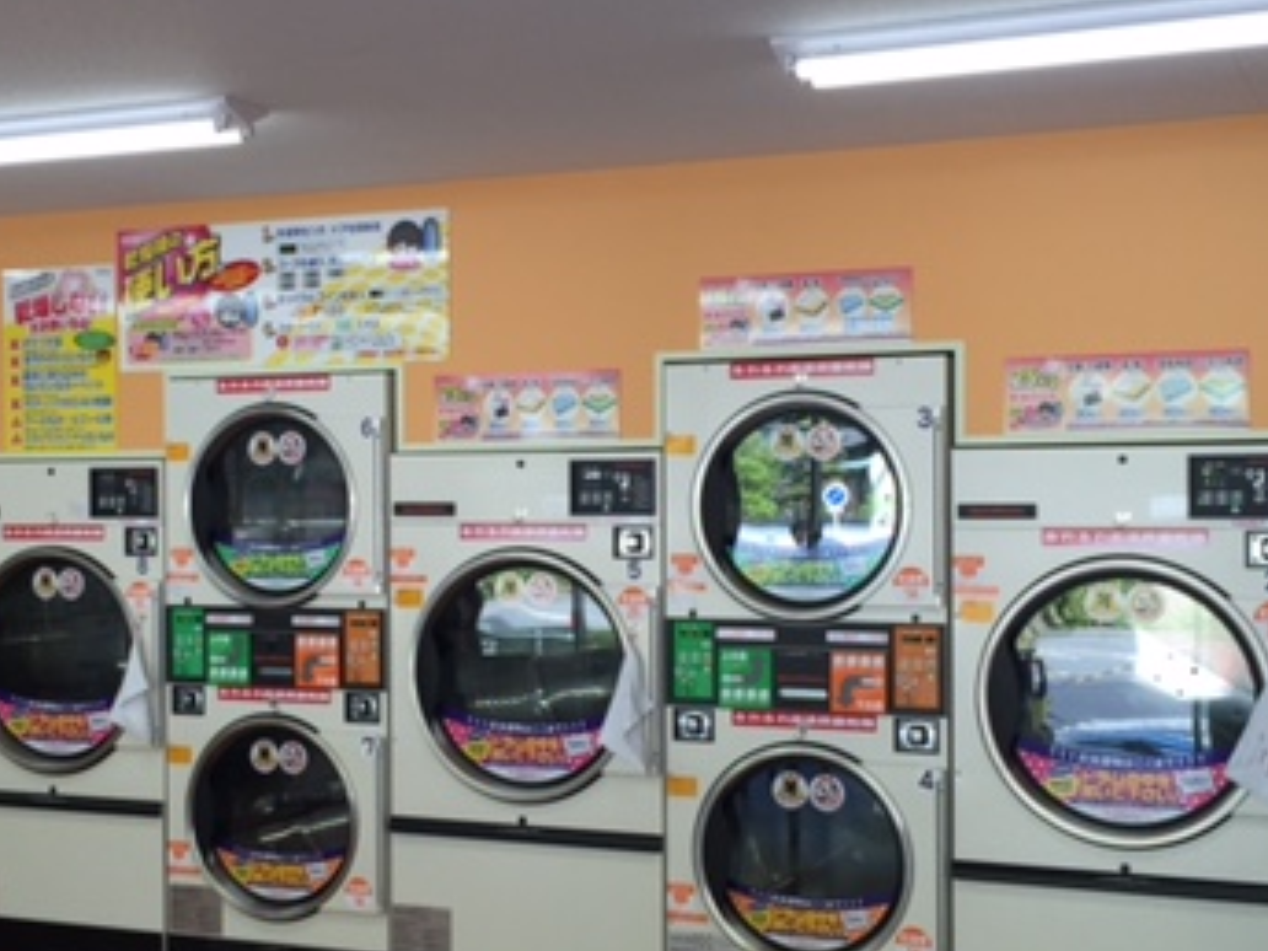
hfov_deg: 35.5
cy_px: 512
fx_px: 1978
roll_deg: -0.4
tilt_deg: -0.7
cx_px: 549
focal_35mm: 54
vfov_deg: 27.0
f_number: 2.2
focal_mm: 4.15
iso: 50
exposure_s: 1/100
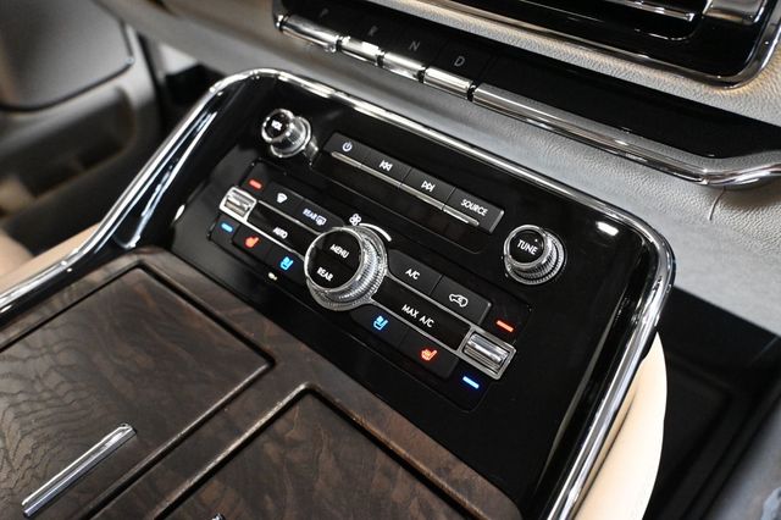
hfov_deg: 60.7
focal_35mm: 31
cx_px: 390
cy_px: 260
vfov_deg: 42.6
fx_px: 667
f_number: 3.8
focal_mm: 20.5
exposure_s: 1/60
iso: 8000
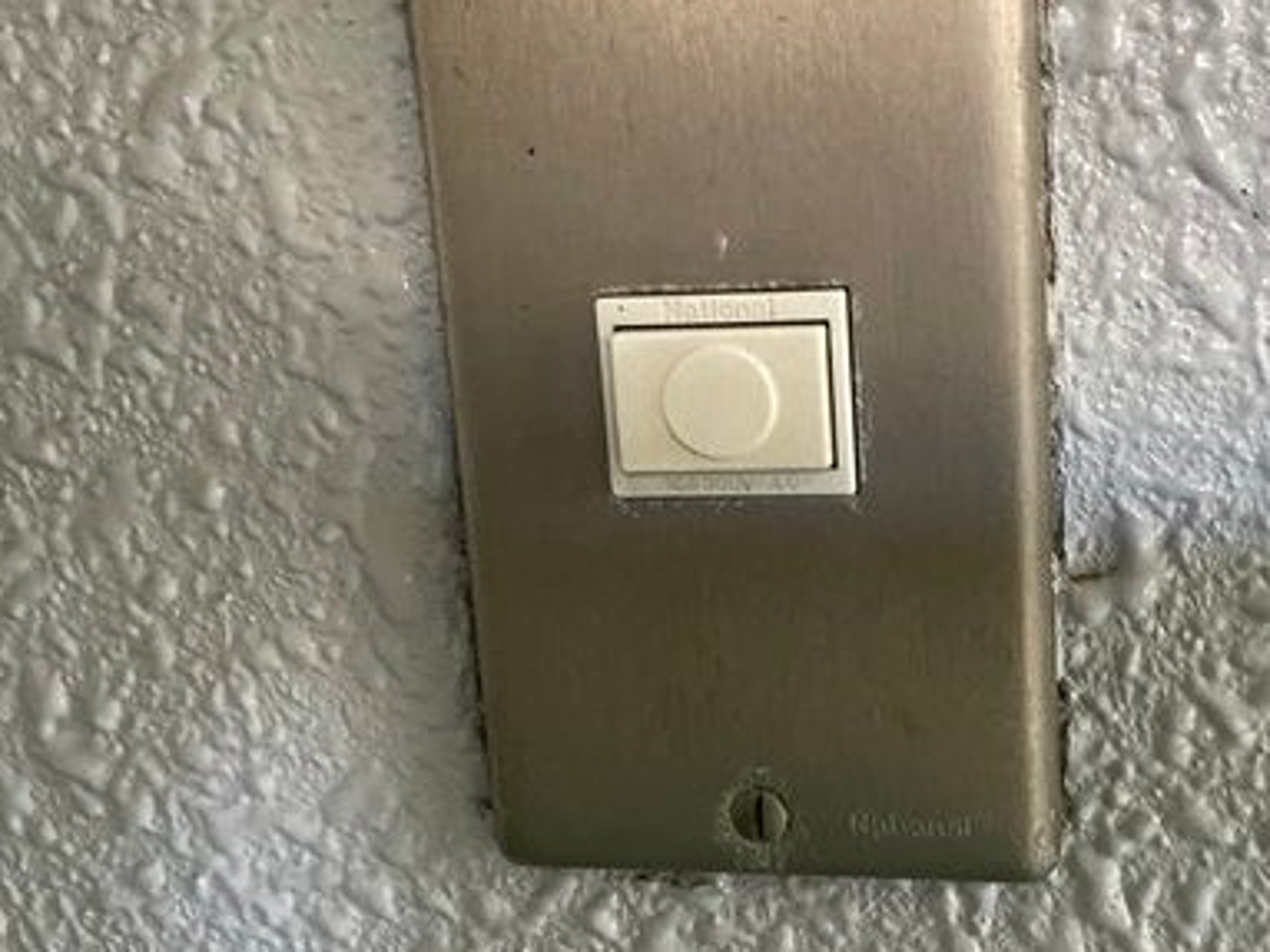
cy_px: 418
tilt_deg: -10.3
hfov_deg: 48.1
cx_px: 852
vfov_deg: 37.6
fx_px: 1394
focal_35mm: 38
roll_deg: +2.5
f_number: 1.6
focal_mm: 4.2
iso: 200
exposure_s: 1/60
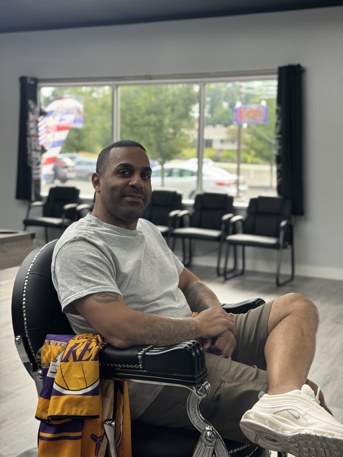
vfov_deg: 39.7
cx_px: 172
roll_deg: -1.0
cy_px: 228
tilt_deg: -6.7
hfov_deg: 30.3
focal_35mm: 48
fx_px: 634
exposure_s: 1/120
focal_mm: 6.76
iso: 50
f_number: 1.78
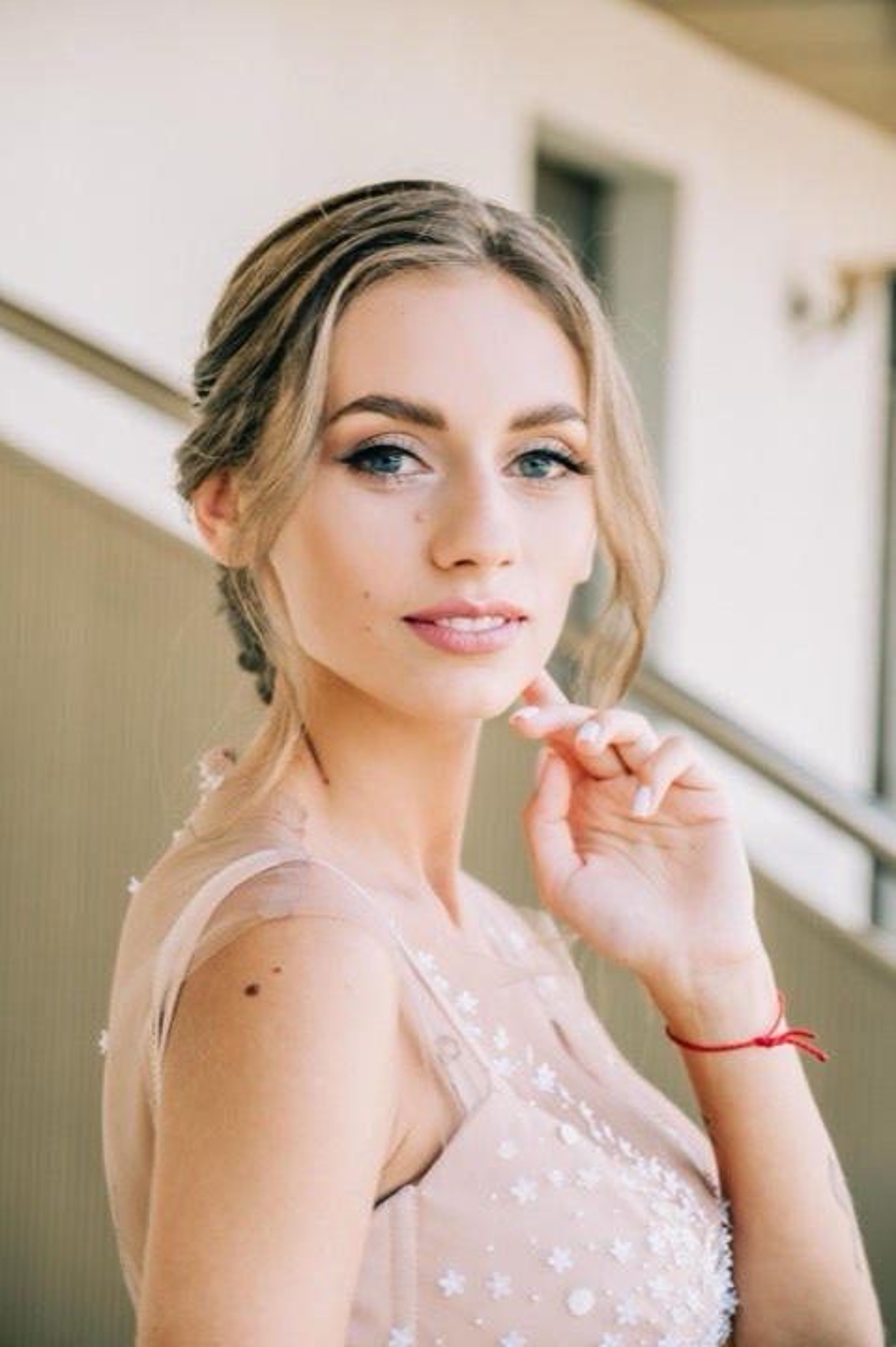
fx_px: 3103
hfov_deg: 16.4
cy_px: 674
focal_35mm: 83
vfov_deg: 24.5
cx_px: 448
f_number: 2.8
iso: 200
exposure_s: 1/250
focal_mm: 55
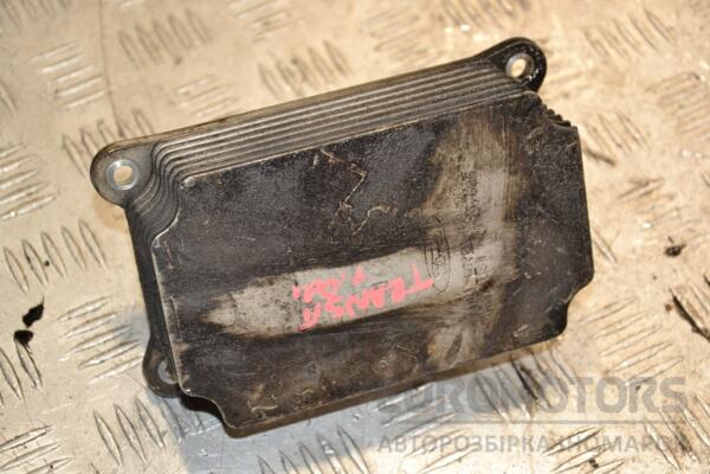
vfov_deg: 15.7
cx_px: 355
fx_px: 1716
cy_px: 237
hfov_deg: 23.4
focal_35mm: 87
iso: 800
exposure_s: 1/125
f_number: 5
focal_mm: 58
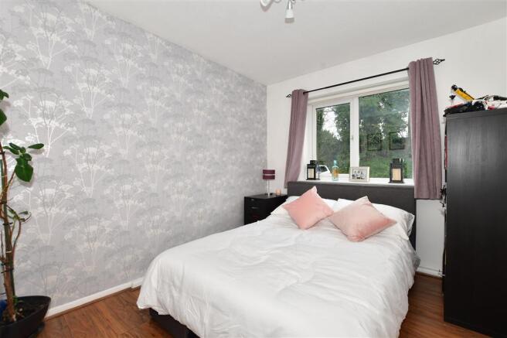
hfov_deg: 100.4
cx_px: 254
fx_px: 211
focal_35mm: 15
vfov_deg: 77.3
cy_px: 169
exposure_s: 1/20
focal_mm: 10
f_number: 8
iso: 200
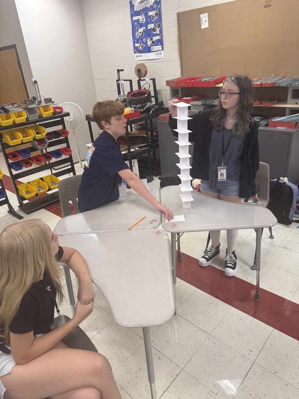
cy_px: 200
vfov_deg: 71.6
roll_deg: +4.2
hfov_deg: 56.8
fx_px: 276
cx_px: 150
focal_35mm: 24
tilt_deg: -25.1
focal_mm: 6.76
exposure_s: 1/120
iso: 200
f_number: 1.78
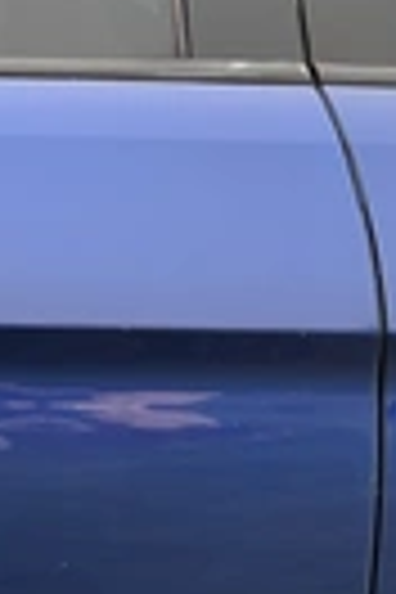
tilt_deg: -12.8
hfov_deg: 14.2
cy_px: 554
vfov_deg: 22.5
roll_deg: -1.1
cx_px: -261
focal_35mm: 88
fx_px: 1452
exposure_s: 1/122
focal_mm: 3
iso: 32
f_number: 1.8
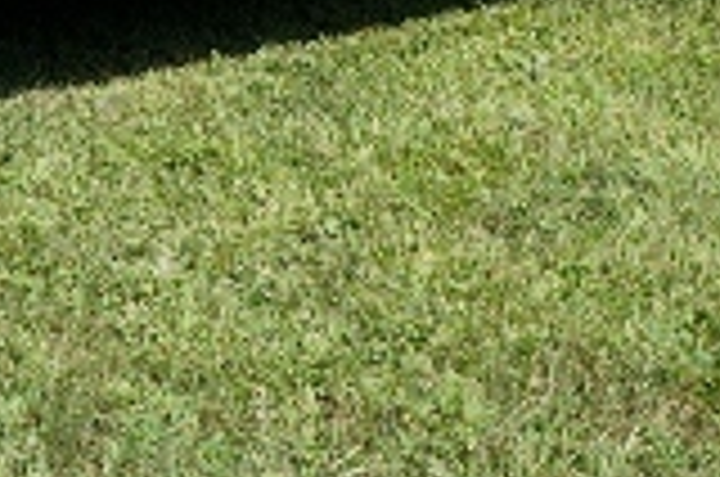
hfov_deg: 16.3
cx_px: -162
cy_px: -88
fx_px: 2395
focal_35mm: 120
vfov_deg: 11.2
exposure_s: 1/250
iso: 100
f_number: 7.1
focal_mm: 20
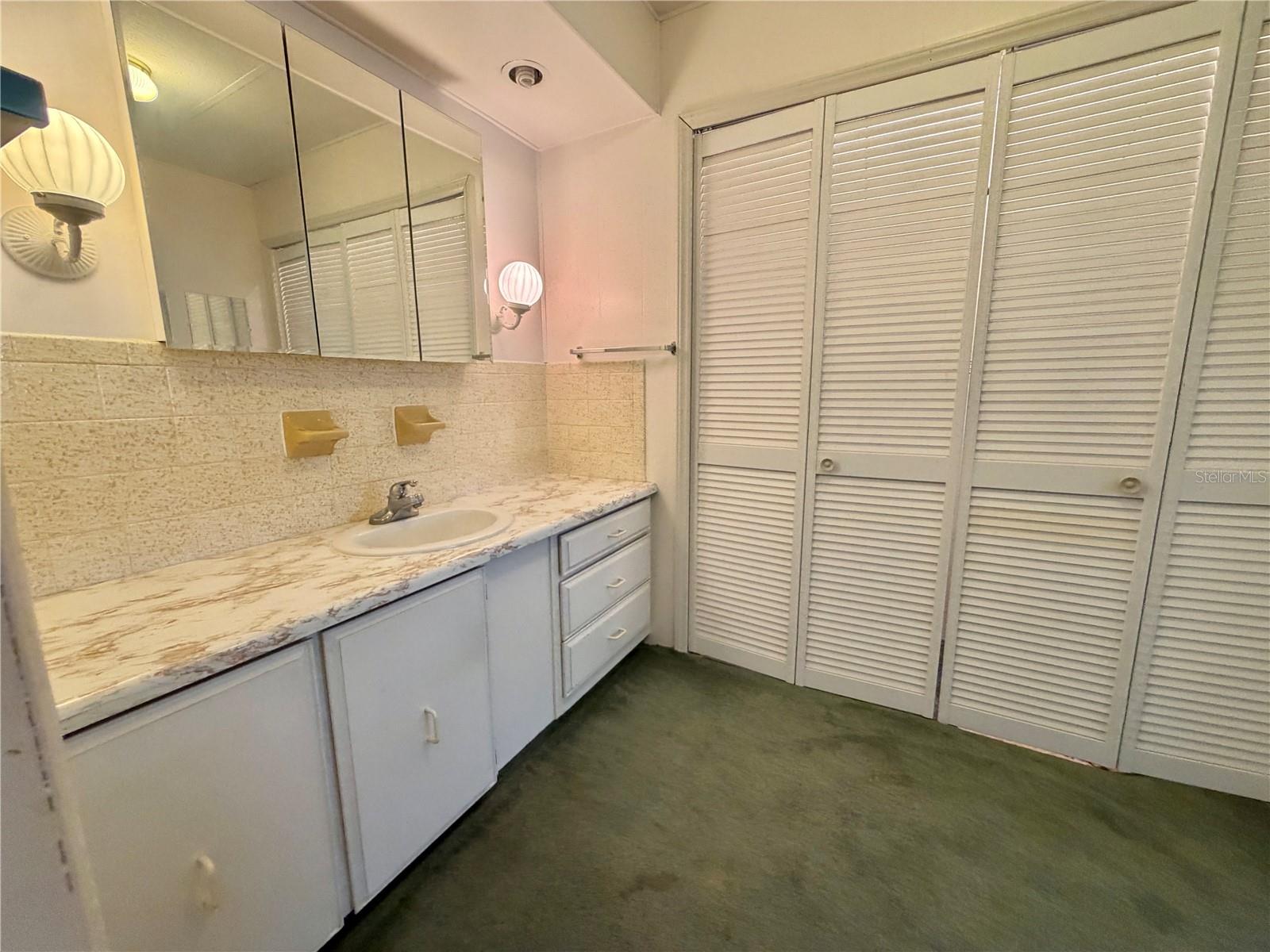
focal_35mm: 14
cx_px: 635
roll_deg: +0.5
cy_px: 476
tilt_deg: -8.9
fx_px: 514
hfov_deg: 102.1
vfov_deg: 85.7
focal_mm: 2.22
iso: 320
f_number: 2.2
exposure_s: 1/120
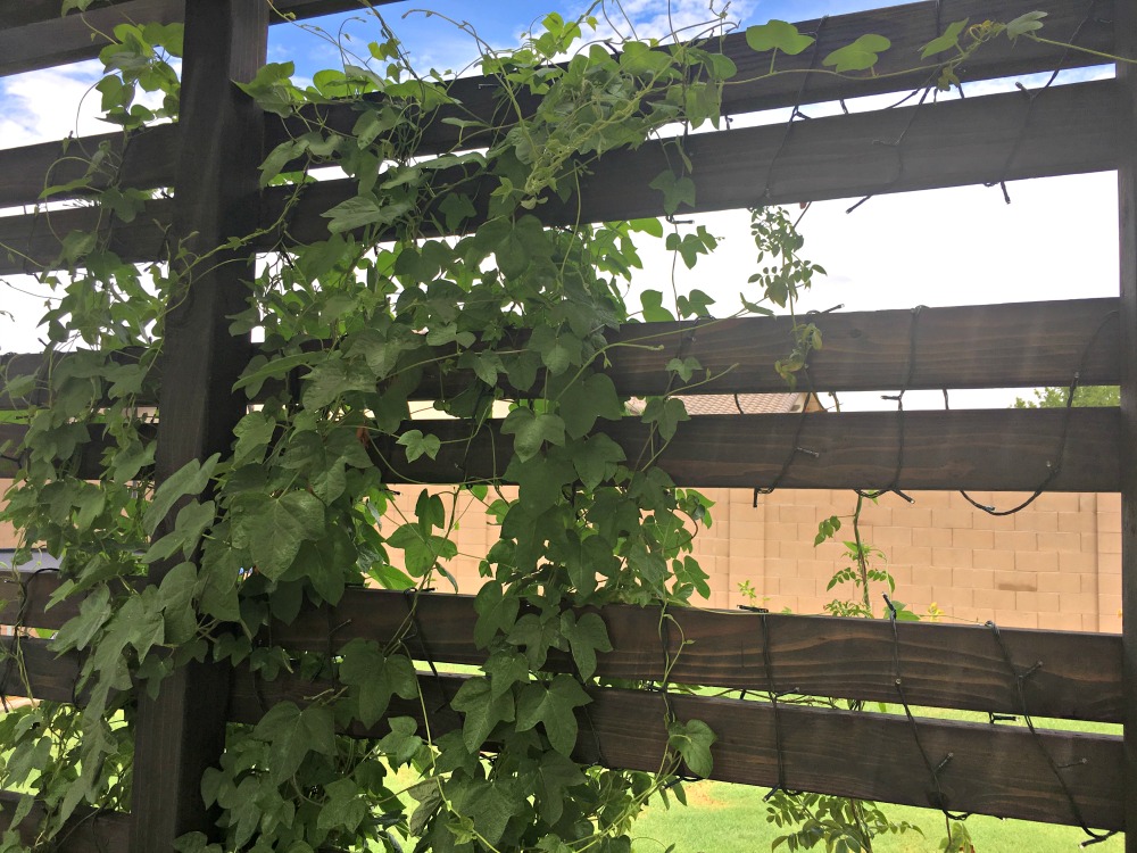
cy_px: 426
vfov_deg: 48.2
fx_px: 953
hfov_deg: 61.7
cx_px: 568
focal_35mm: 29
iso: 25
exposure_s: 1/549
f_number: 2.2
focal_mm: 4.15
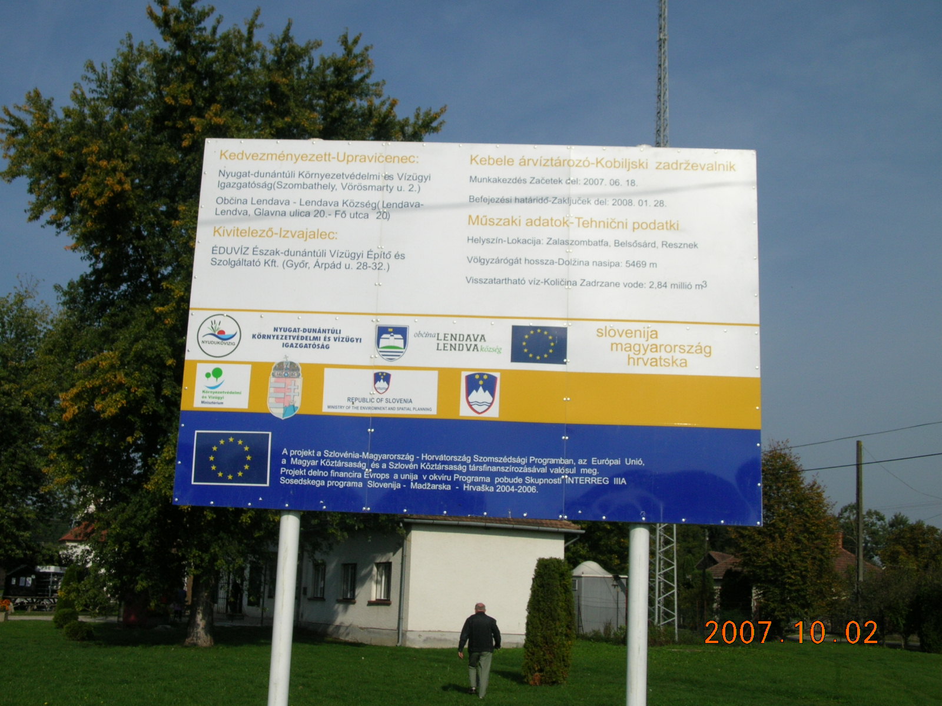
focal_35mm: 47
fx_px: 1279
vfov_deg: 30.9
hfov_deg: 40.4
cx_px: 471
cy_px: 353
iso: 50
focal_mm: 7.8
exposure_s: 1/2000
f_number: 4.1
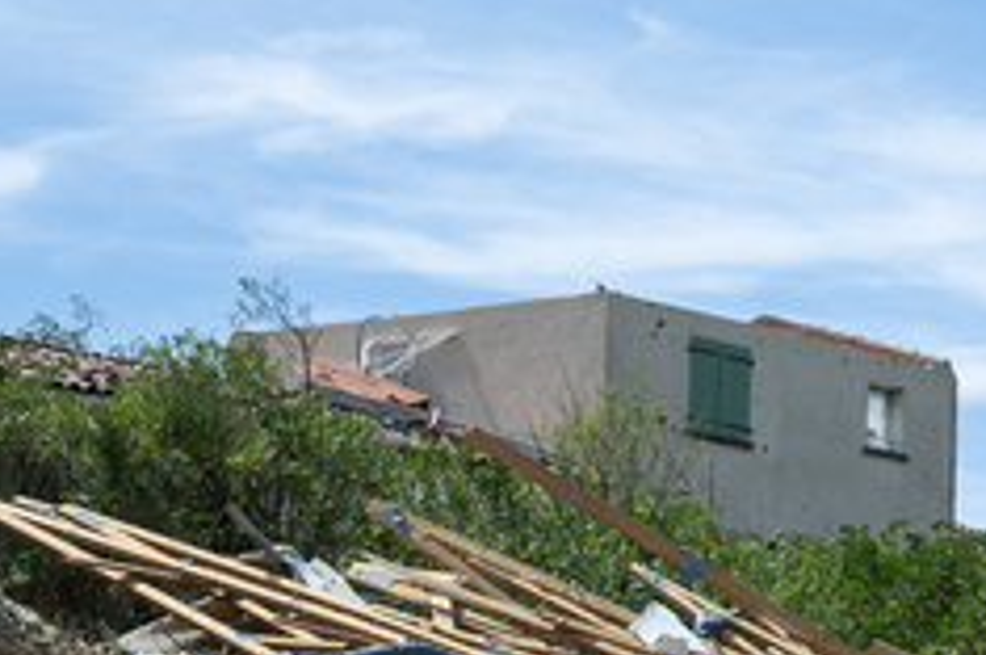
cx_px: 1607
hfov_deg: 13.1
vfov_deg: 9.3
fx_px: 3998
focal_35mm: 146
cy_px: 546
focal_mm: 33.5
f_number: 6.3
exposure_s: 1/640
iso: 100
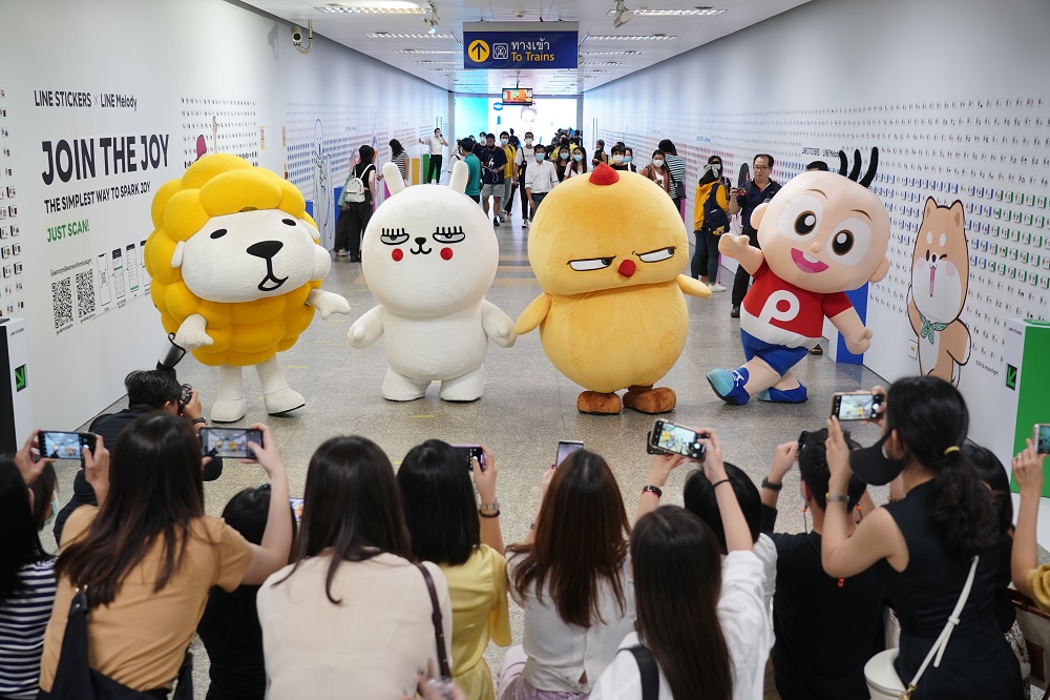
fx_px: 1050
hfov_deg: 53.1
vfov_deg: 36.8
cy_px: 350
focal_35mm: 36
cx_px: 525
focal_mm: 36
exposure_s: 1/50
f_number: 4
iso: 800
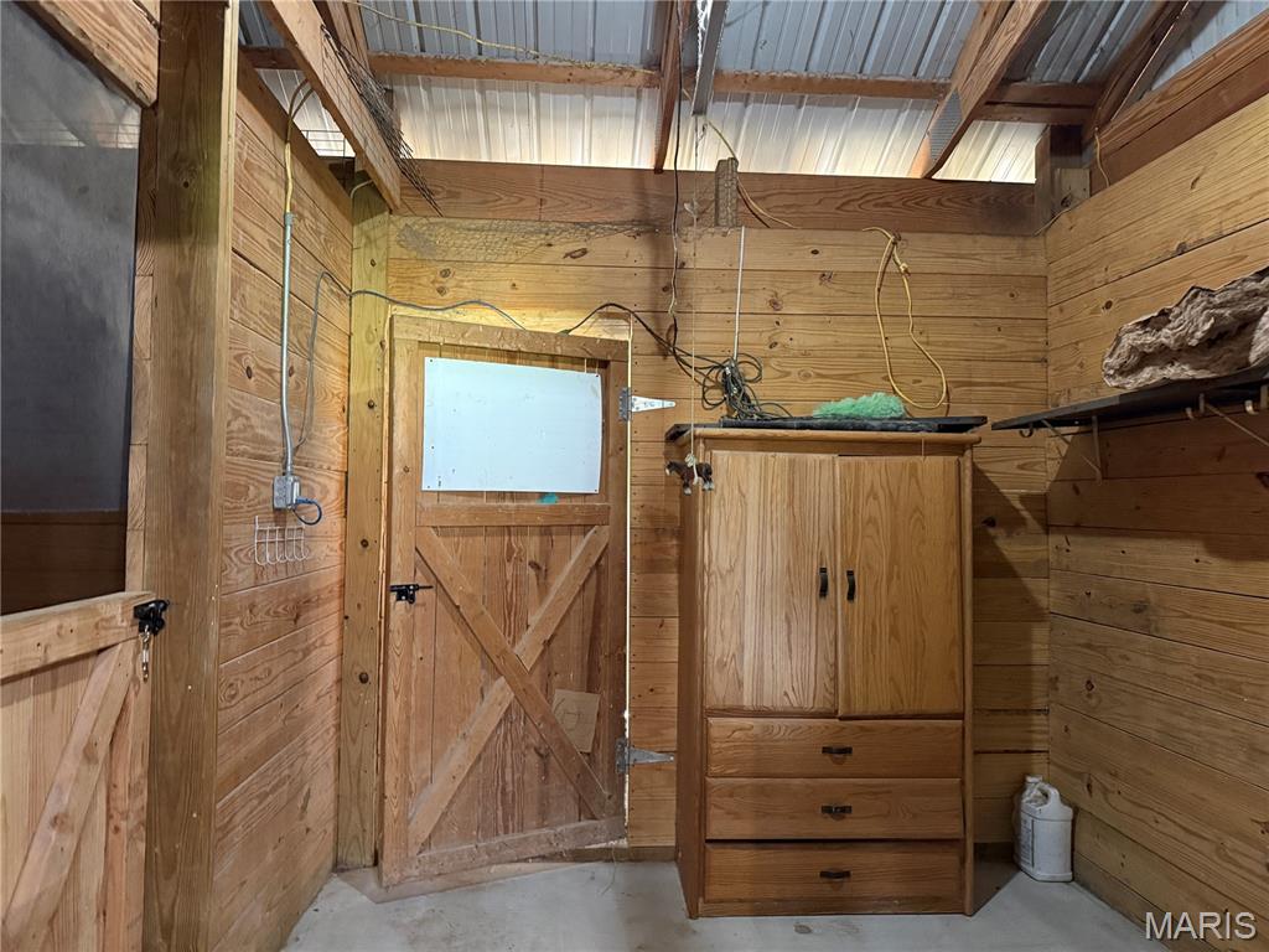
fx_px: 880
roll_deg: -1.2
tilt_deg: +2.4
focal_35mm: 24
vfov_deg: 56.8
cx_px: 634
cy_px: 476
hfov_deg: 71.6
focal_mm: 6.76
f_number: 1.78
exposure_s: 1/40
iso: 1000
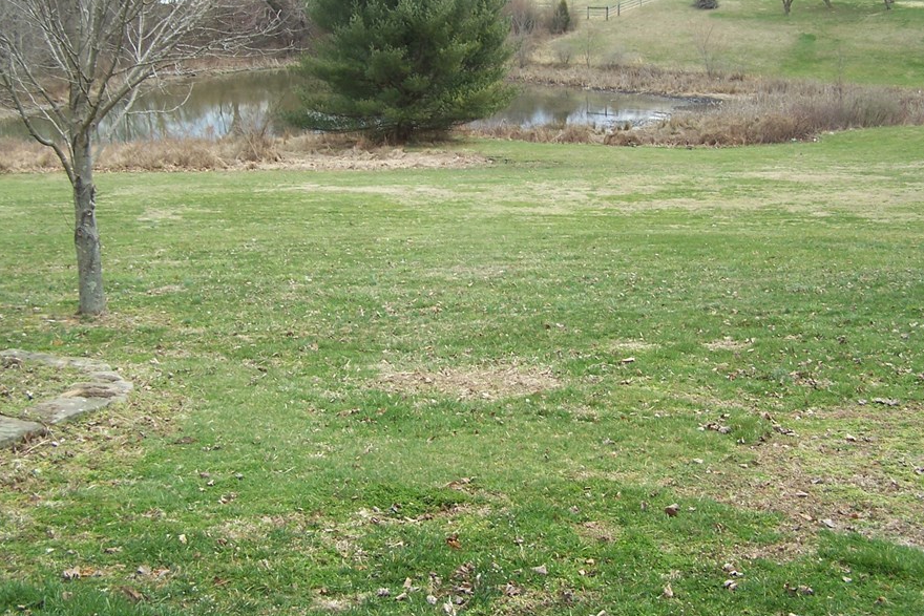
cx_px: 453
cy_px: 235
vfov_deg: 29.2
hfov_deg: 42.7
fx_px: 1181
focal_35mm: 46
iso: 80
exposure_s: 1/350
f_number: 2.8
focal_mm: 6.3
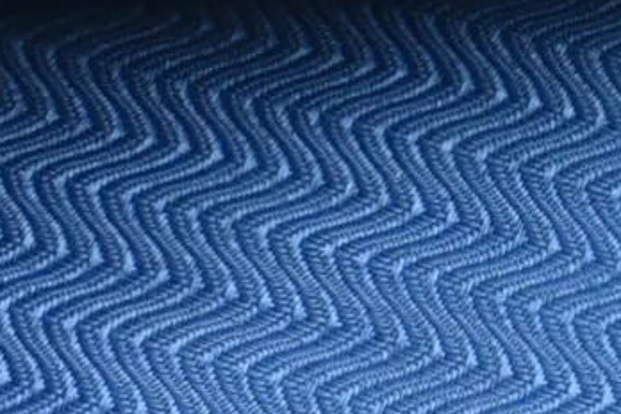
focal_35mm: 221
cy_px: -161
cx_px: 1060
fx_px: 3812
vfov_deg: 6.2
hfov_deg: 9.0
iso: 200
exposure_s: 1/125
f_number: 5.6
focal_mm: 20
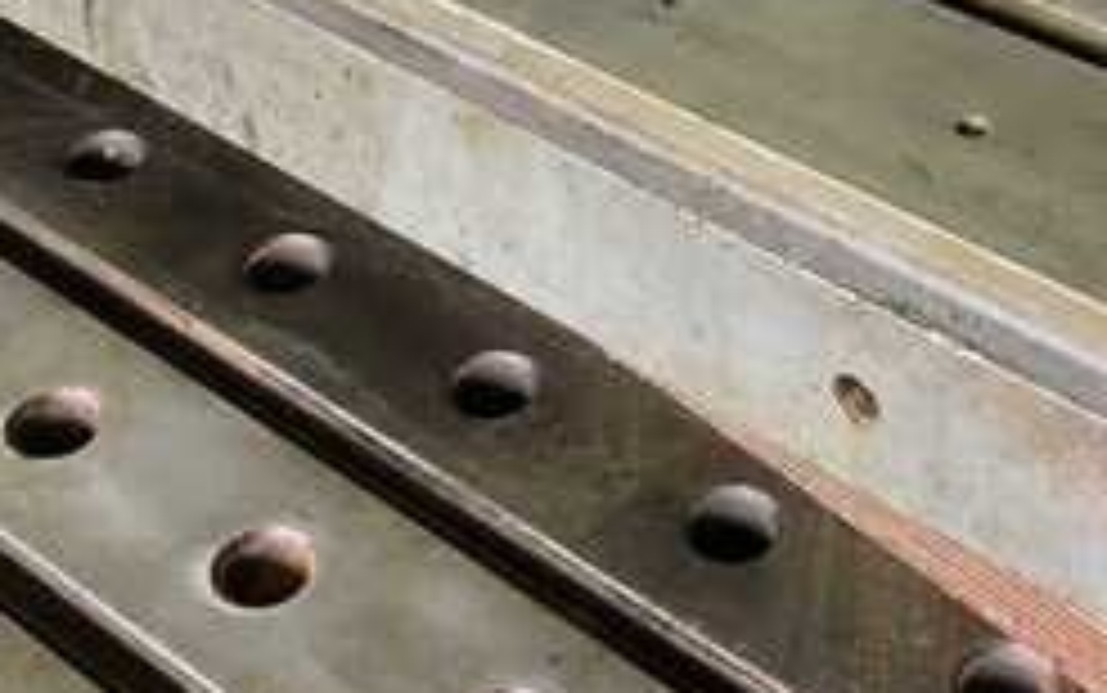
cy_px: 176
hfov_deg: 27.4
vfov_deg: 17.3
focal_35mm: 75
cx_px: 657
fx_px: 2264
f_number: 1.8
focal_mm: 3
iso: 100
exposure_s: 1/60
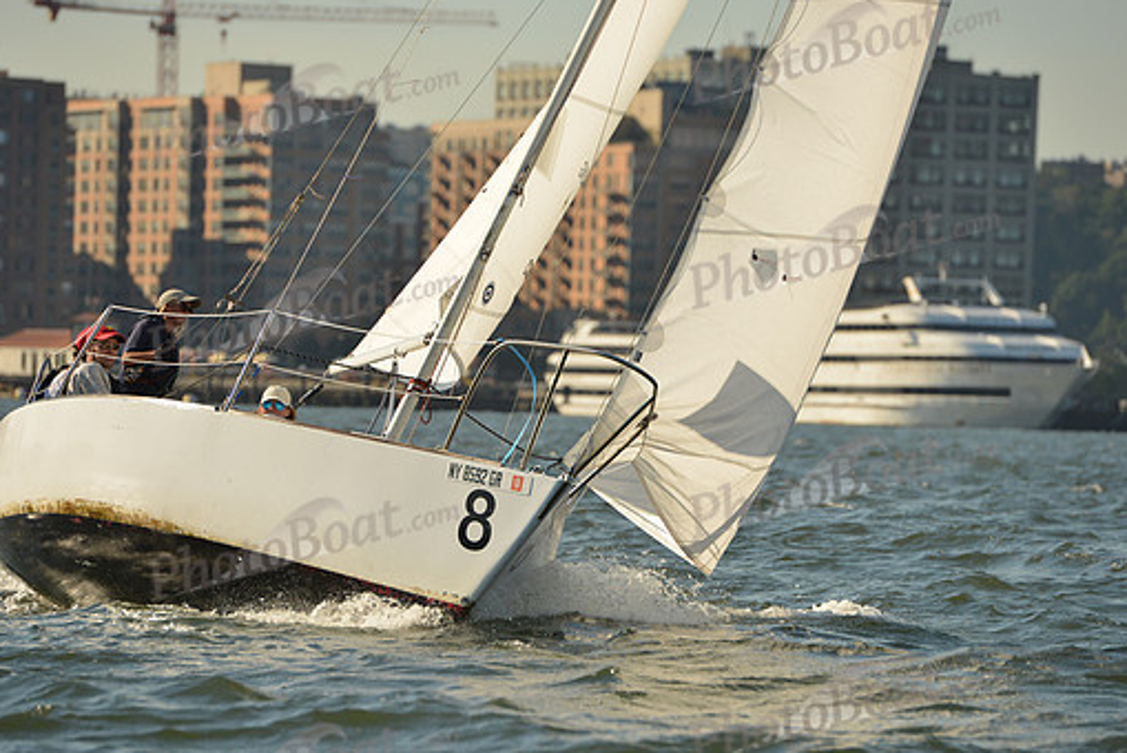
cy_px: 398
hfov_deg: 9.3
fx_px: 6953
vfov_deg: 6.2
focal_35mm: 222
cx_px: 576
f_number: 5.6
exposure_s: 1/1250
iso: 400
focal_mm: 195
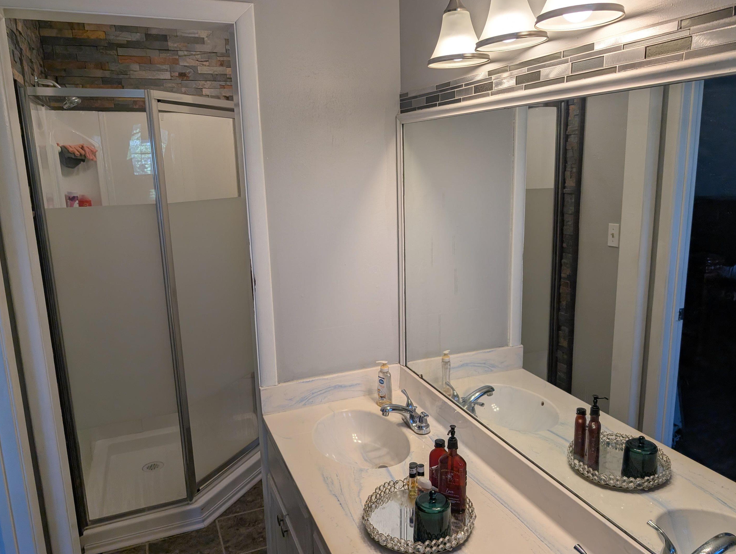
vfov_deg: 53.2
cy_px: 276
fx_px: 554
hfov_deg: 67.2
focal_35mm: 26
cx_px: 388
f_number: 1.68
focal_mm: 6.9
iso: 27
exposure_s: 1/145
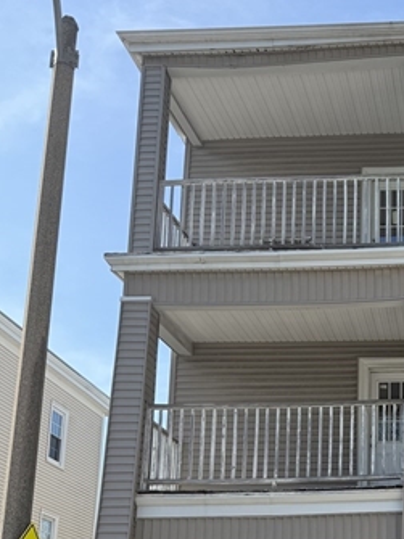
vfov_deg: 32.9
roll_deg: +0.1
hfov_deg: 25.0
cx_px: 423
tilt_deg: +14.2
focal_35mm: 55
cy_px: 502
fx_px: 856
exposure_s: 1/2801
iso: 80
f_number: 1.78
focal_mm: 6.76
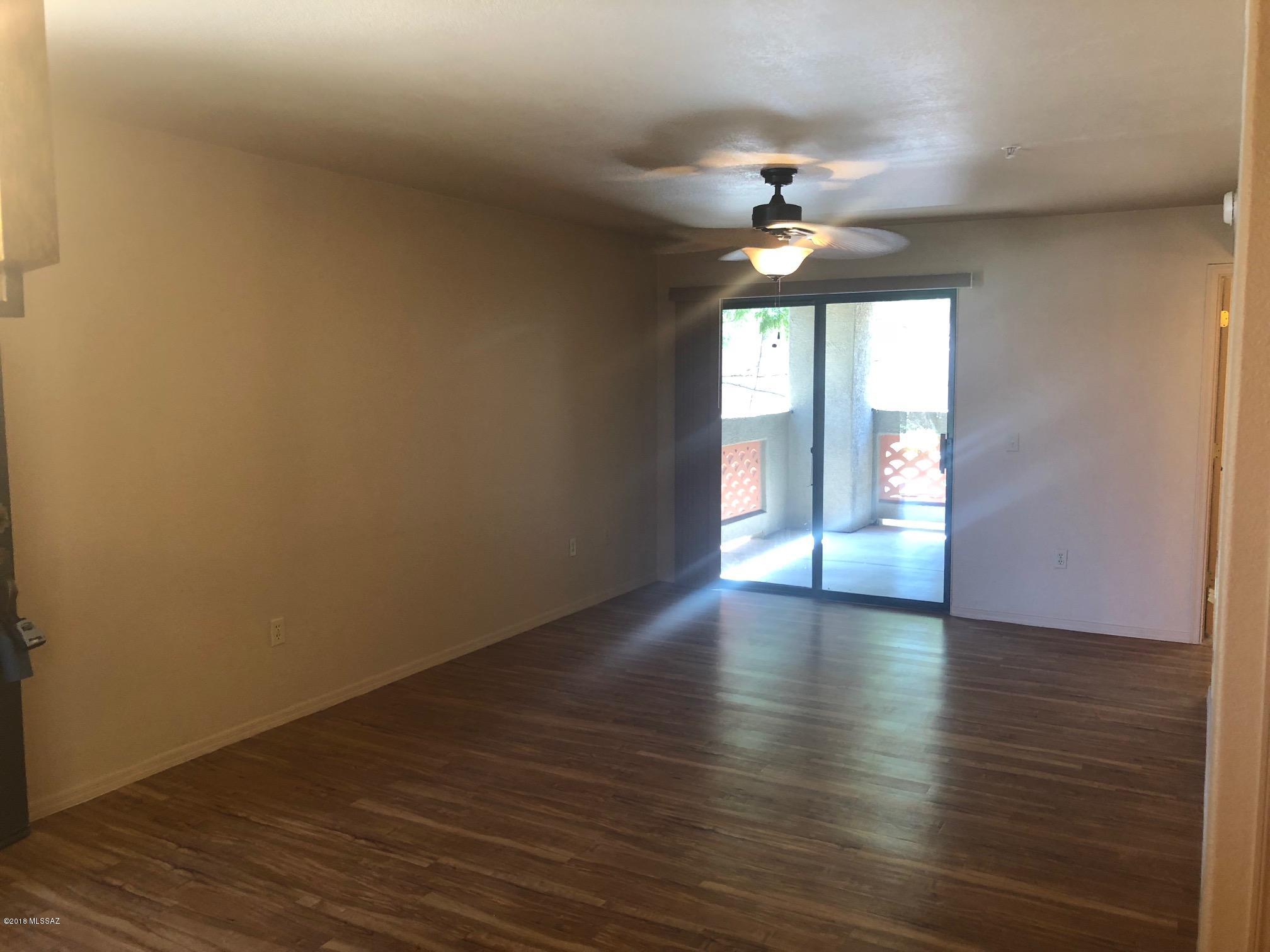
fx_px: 1027
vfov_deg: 49.7
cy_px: 476
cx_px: 635
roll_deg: -0.2
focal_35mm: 28
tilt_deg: -4.3
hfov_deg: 63.4
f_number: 1.8
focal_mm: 3.99
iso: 40
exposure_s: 1/20
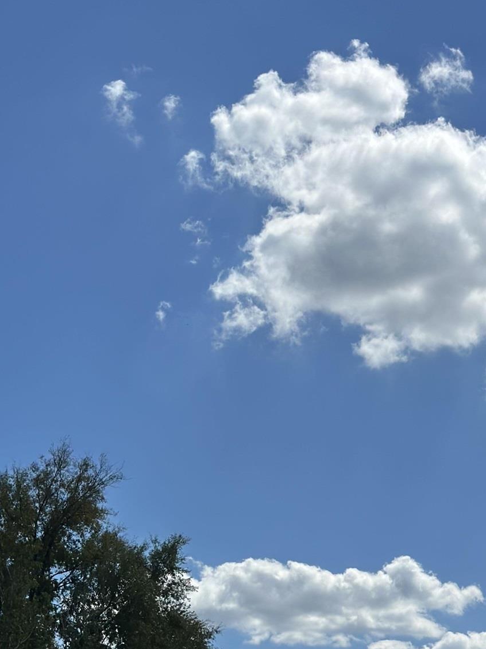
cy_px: 521
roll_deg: +0.0
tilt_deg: +12.8
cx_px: 422
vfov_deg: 19.8
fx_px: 1835
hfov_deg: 15.0
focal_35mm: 98
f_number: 1.78
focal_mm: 6.86
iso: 80
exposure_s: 1/18868
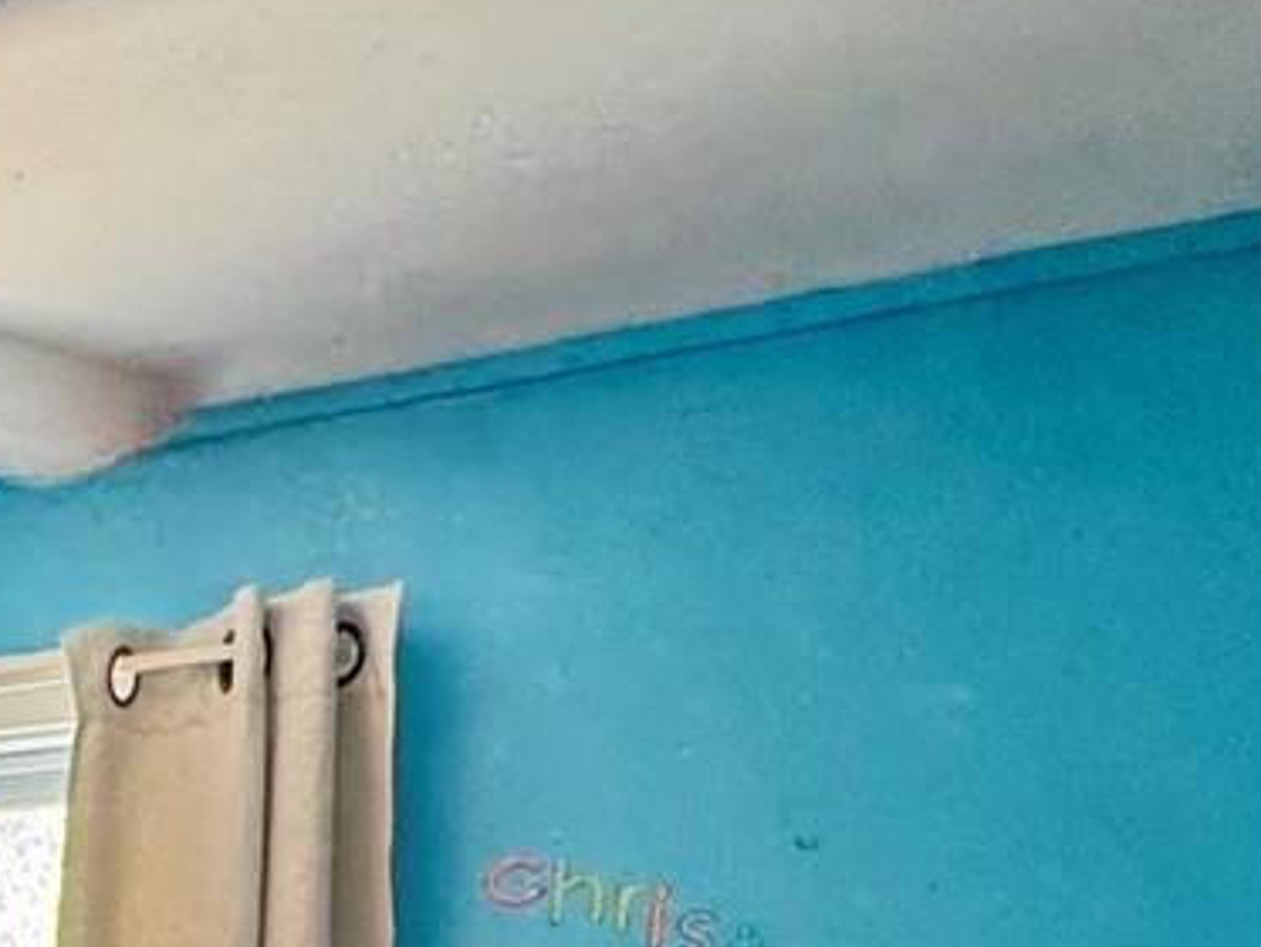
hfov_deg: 24.7
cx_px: -642
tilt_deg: -6.5
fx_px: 2186
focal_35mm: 60
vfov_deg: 20.5
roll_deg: +0.2
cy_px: 1468
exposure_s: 1/60
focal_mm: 2.22
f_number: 2.2
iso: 250
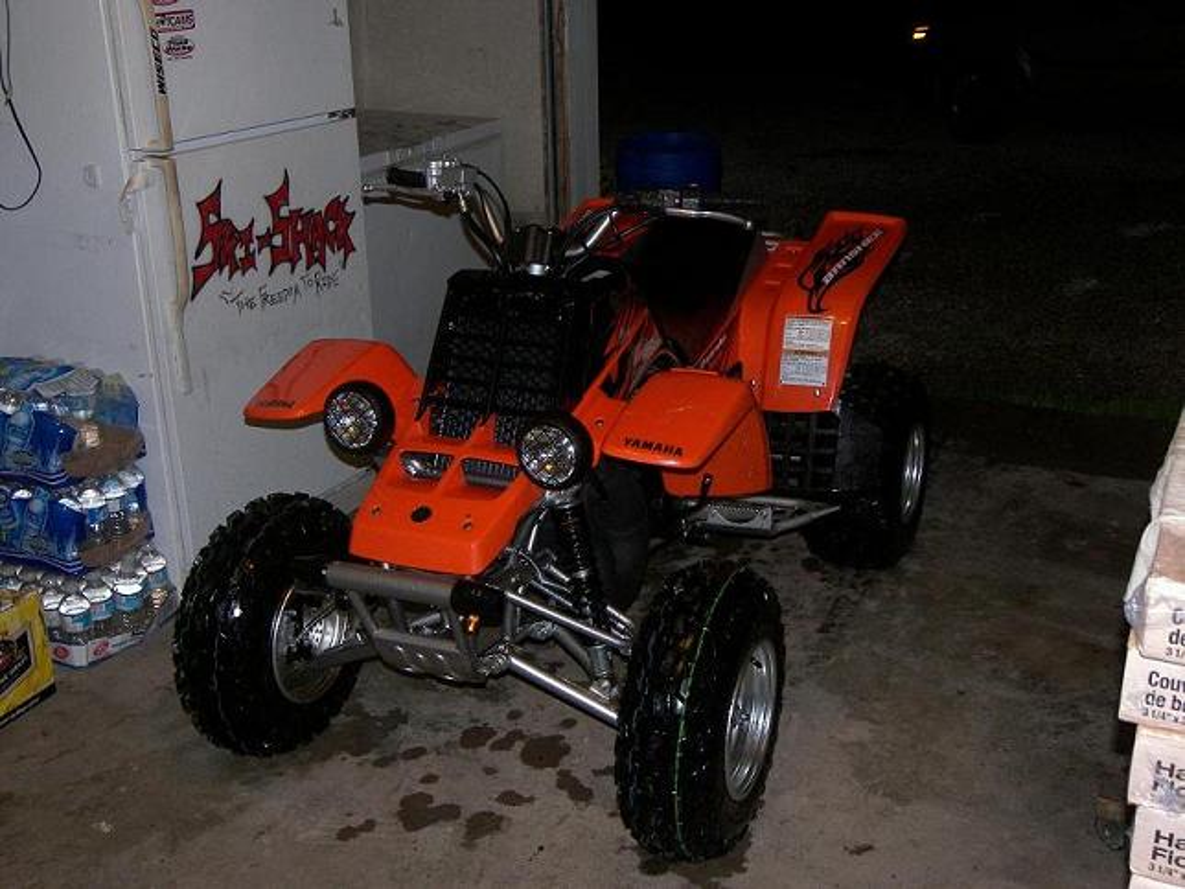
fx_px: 1472
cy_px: 444
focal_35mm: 43
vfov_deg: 33.6
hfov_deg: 43.9
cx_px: 592
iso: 100
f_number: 3.6
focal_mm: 9.1
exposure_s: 1/40
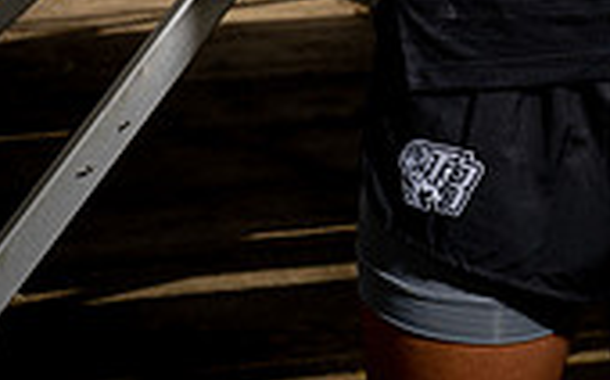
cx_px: 520
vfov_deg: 6.7
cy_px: -412
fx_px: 3140
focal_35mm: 189
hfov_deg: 11.0
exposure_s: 1/125
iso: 100
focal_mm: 70
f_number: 10
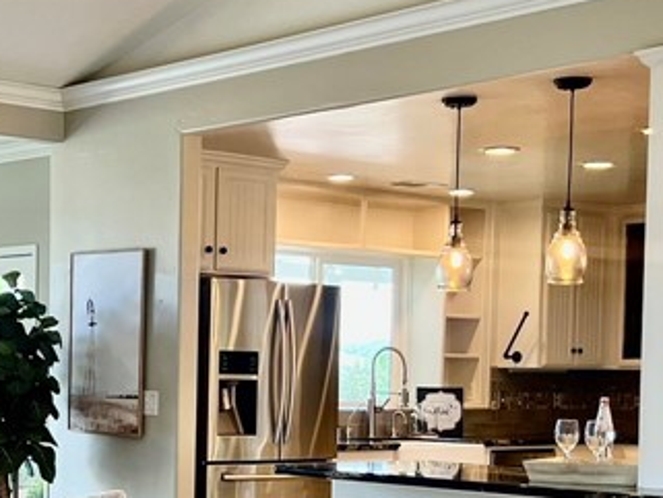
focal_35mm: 83
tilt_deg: -2.9
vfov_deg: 17.6
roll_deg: -1.1
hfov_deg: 23.2
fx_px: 1590
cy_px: 432
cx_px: 134
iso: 80
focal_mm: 5.7
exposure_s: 1/120
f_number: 1.5
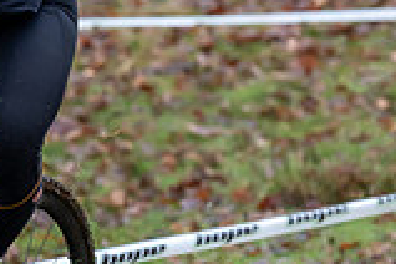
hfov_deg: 2.8
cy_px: 112
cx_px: -136
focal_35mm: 734
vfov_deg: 1.9
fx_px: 8073
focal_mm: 129
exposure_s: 1/1000
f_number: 3.2
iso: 1250
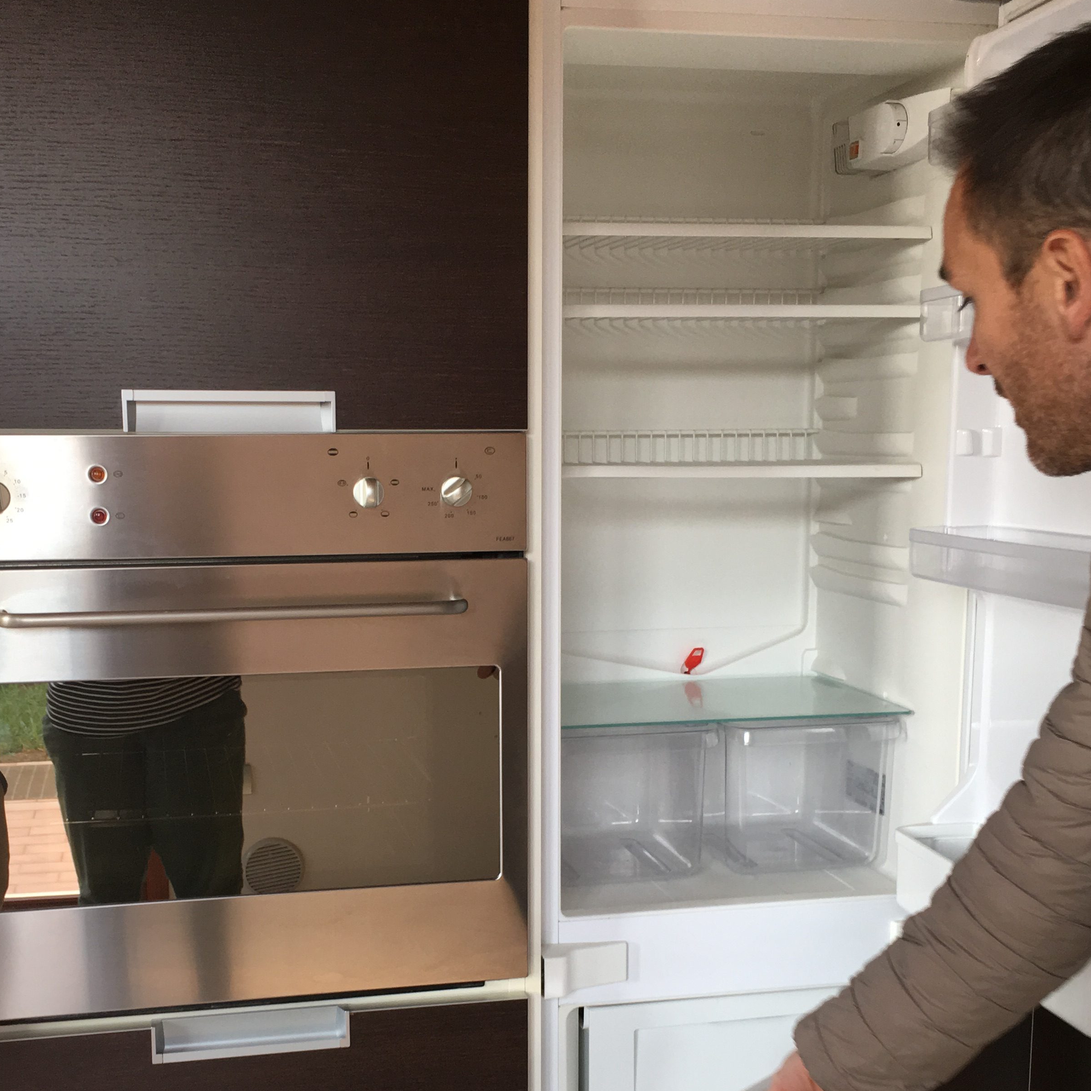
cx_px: 480
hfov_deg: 39.1
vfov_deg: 38.8
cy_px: 708
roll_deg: -0.8
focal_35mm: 43
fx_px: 1533
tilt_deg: -11.5
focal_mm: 4.15
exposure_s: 1/100
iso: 40
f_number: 2.2
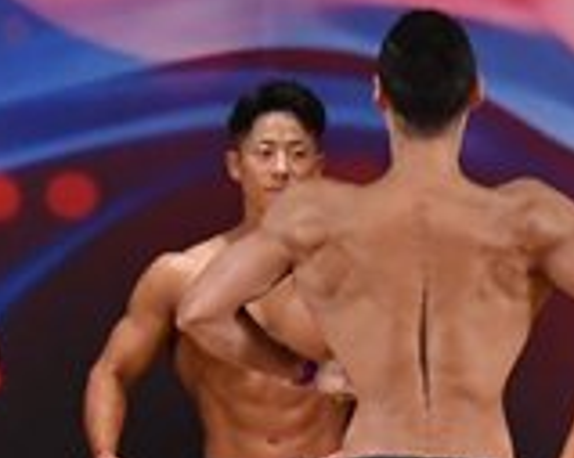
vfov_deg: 2.3
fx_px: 11647
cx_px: 540
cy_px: 483
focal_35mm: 686
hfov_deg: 2.8
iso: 3200
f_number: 5.6
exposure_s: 1/400
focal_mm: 100
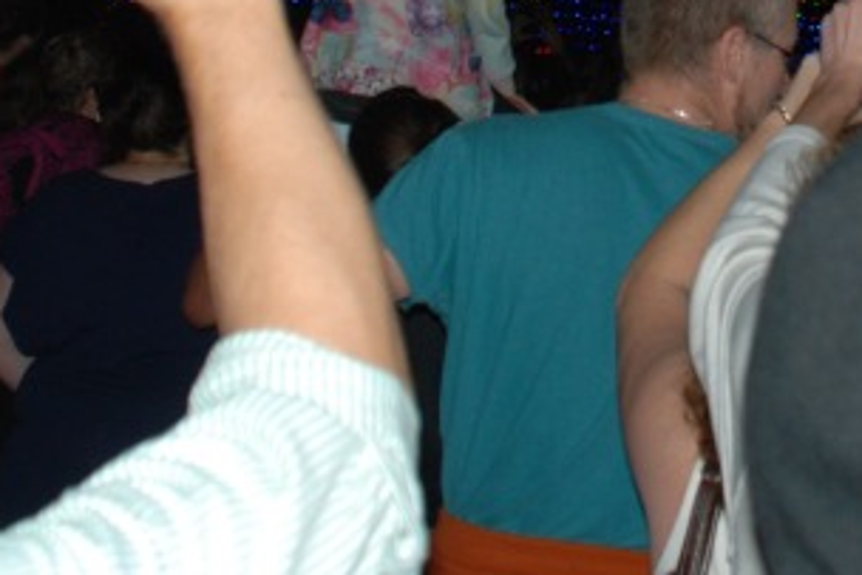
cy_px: -310
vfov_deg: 12.8
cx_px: 766
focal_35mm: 101
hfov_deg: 19.8
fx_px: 2419
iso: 200
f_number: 3.8
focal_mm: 20
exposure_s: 1/60
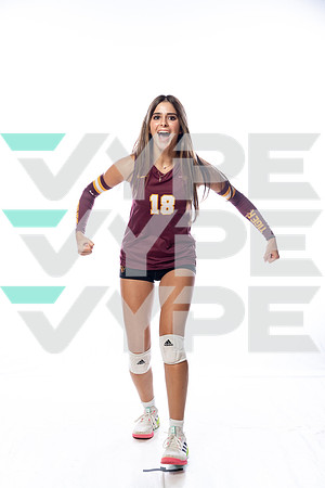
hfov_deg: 27.0
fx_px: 677
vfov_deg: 39.6
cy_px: 244
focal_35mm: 50
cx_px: 162
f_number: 5.6
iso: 640
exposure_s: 1/250
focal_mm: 50
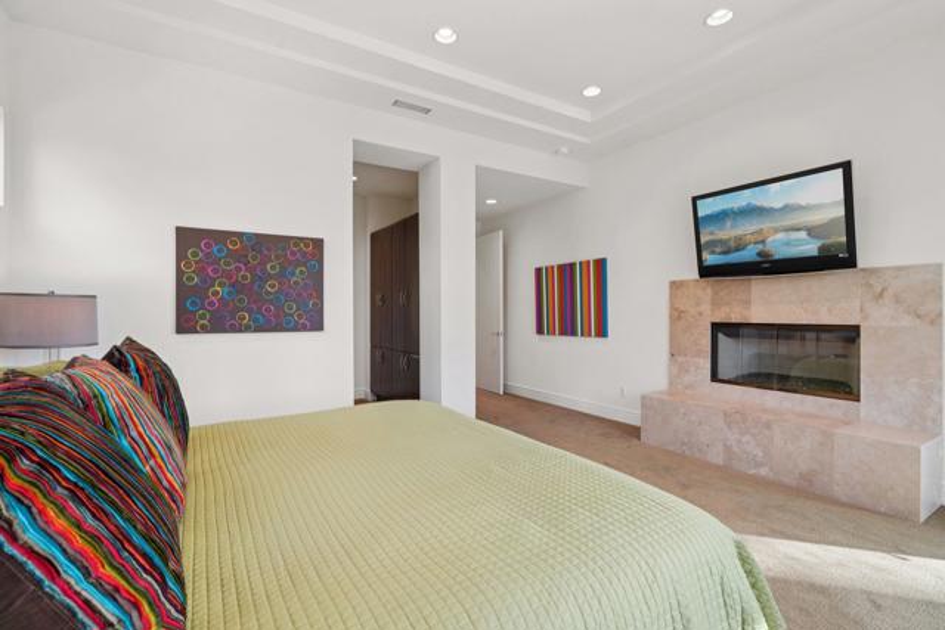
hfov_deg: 96.7
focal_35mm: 16
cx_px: 472
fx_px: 420
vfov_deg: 73.8
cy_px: 315
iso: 400
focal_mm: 16
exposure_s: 1/30
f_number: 8
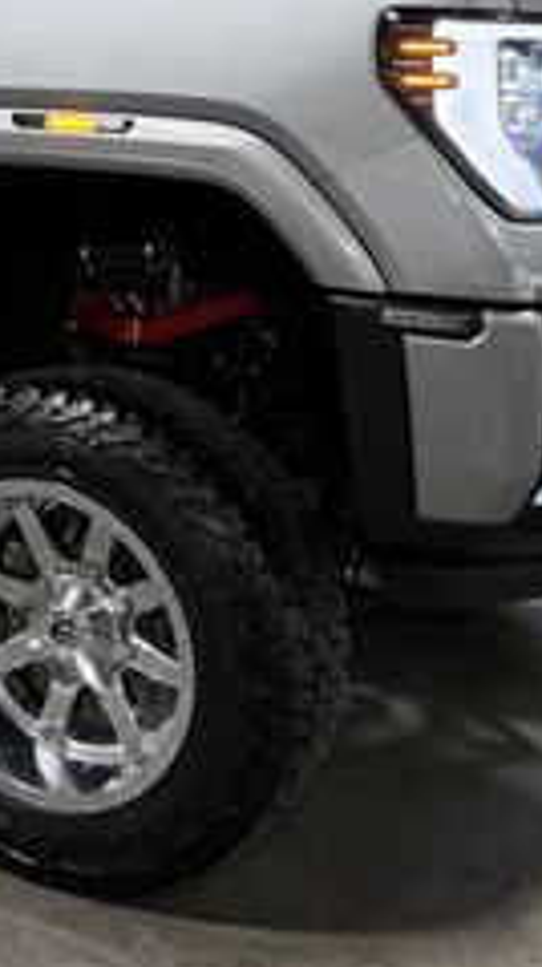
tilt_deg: -1.5
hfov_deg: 16.1
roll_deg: +0.6
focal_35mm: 70
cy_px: 24
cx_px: -214
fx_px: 1793
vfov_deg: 28.5
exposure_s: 1/49
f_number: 1.78
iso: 160
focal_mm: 6.76
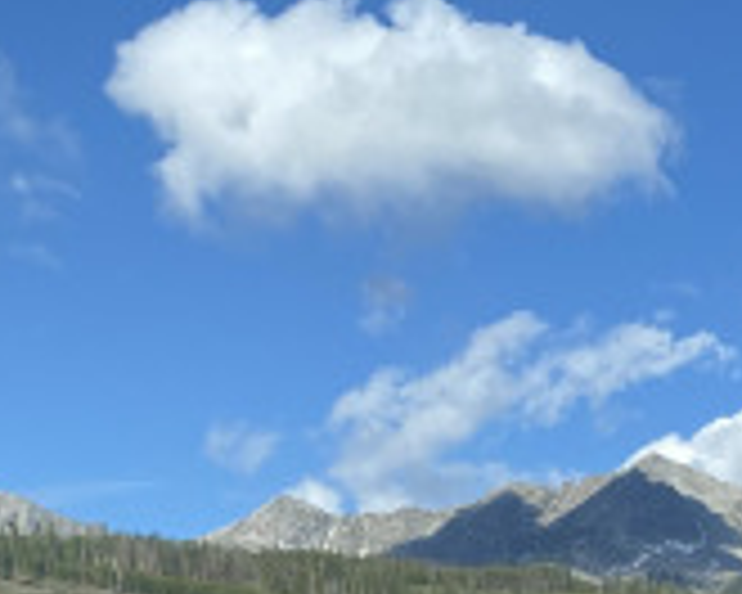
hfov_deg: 14.8
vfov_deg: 12.0
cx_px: 1016
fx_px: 2701
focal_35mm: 123
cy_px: 882
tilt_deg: +0.8
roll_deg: +0.9
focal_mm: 4.25
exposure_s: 1/1272
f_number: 1.8
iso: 32
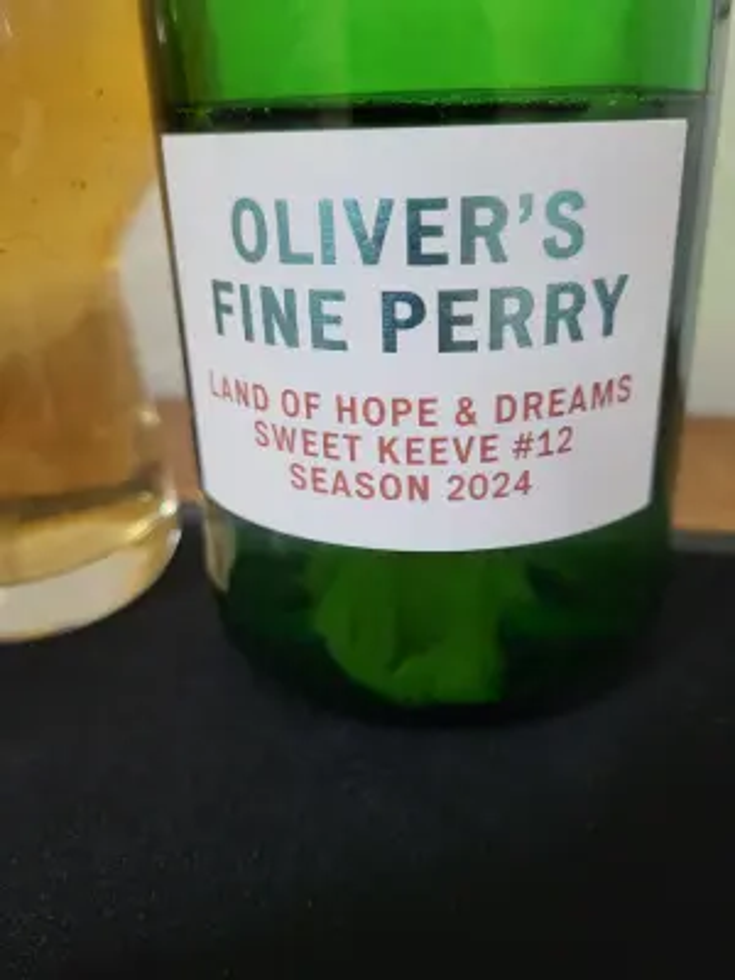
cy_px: 490
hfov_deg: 53.1
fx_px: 736
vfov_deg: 67.3
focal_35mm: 26
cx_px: 368
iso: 640
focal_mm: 5.4
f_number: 1.8
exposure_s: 1/33.3
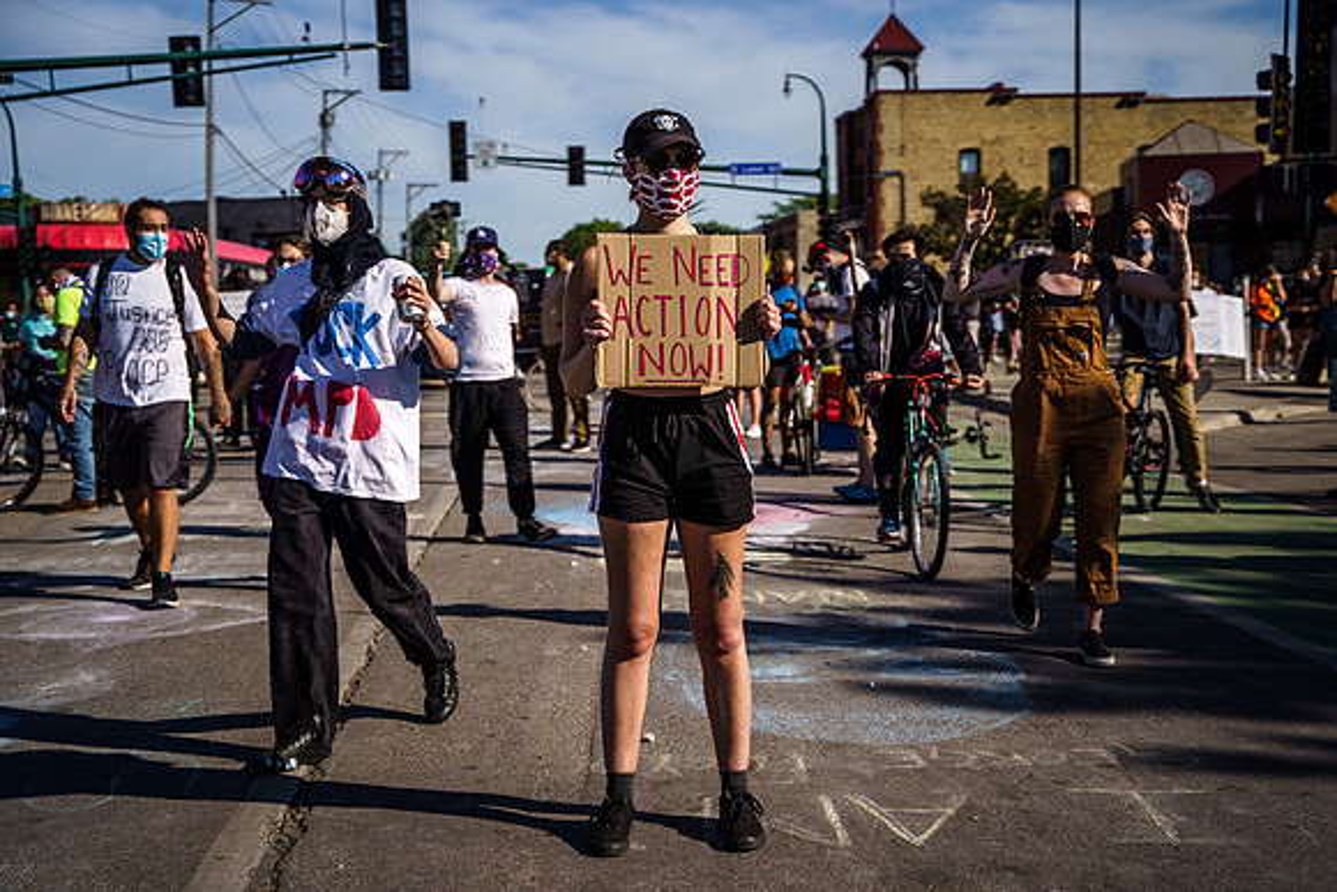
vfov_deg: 28.4
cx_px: 690
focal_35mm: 48
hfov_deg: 41.5
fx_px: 1765
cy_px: 467
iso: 200
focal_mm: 45
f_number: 2.8
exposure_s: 1/5000
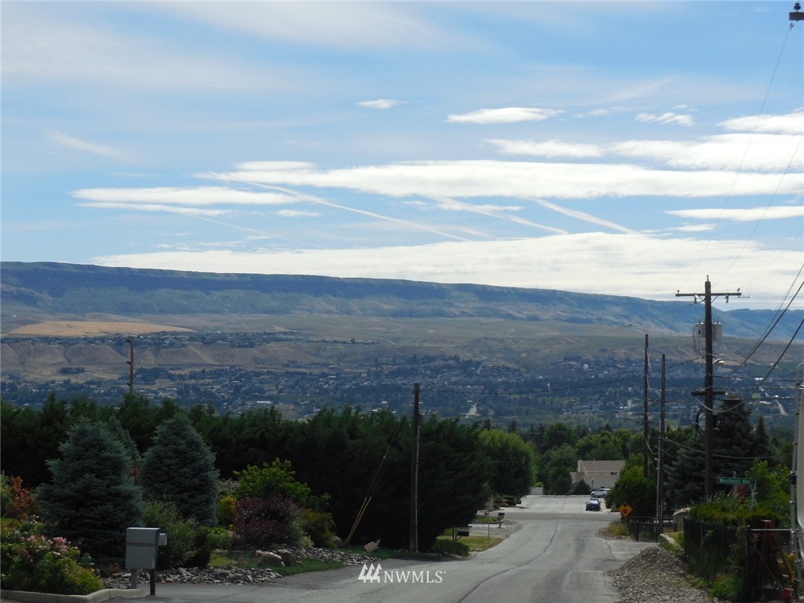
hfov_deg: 24.1
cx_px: 402
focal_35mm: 81
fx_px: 1881
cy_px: 302
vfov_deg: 18.2
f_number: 4.6
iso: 125
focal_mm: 14.5
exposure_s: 1/1250
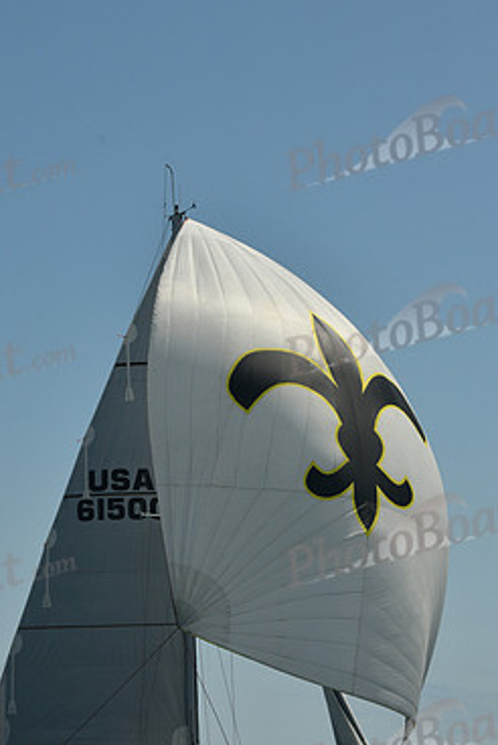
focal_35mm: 126
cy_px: 460
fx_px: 2609
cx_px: 181
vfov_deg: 16.2
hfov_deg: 10.9
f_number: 11
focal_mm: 80
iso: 320
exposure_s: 1/640
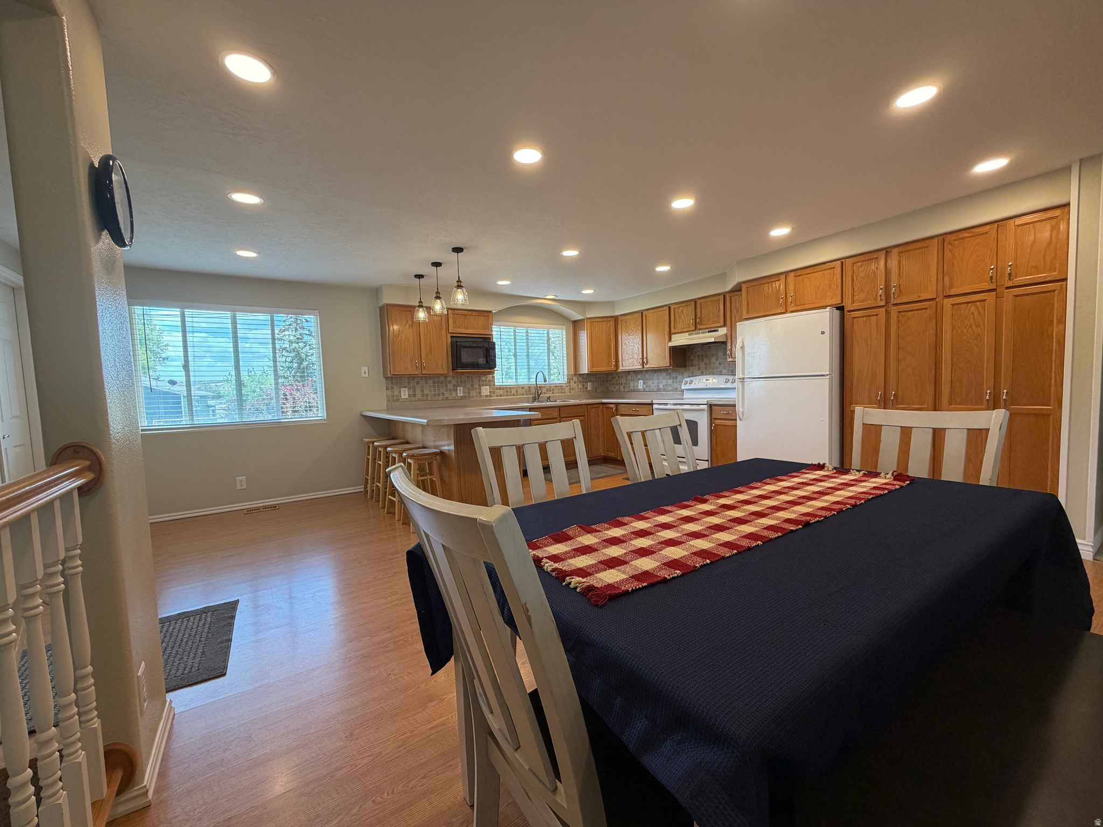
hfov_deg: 102.1
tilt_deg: -3.5
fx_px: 446
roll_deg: +2.1
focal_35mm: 14
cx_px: 552
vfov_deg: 85.7
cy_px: 414
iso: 160
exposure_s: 1/120
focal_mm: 2.22
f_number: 2.2
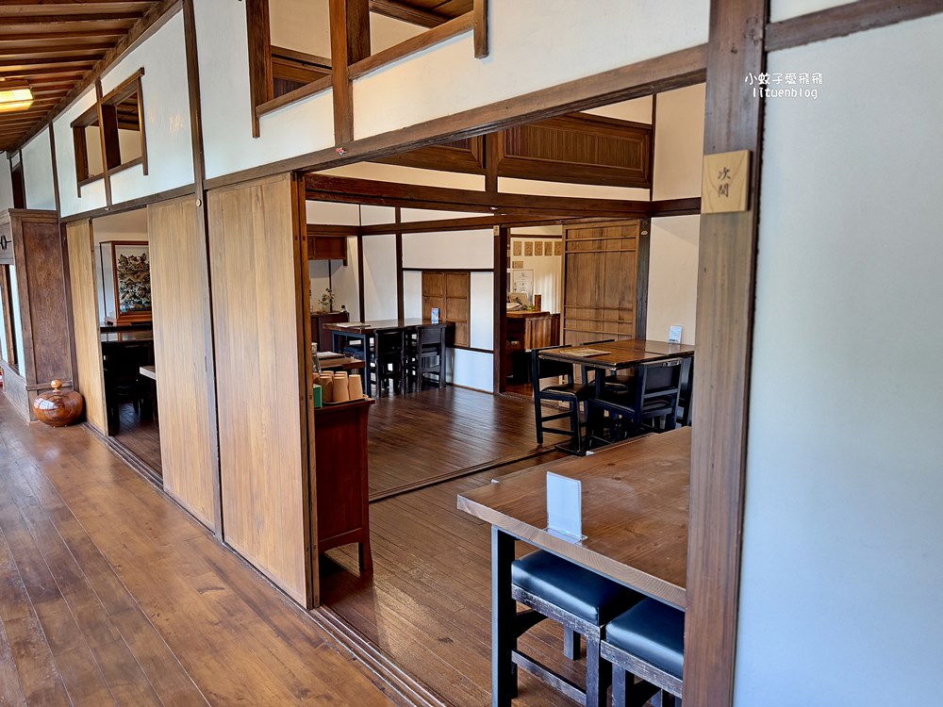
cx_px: 472
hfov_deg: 71.6
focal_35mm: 24
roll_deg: +0.4
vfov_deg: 56.8
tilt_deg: -8.3
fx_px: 654
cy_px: 354
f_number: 1.78
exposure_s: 1/60
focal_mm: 6.76
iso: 160
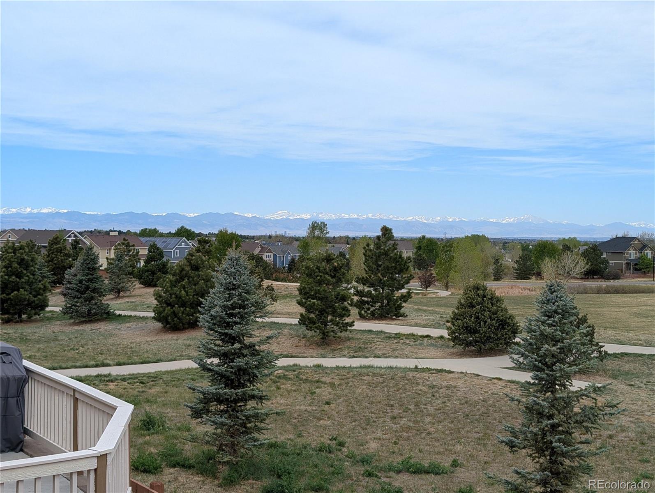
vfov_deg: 29.7
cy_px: 246
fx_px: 928
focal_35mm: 49
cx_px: 328
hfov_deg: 38.9
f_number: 1.68
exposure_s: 1/1095
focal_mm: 6.9
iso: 27
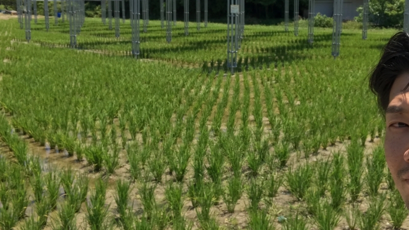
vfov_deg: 27.5
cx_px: 230
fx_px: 466
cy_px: 76
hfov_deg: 47.3
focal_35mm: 43
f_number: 2.2
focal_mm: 2.87
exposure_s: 1/474
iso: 25
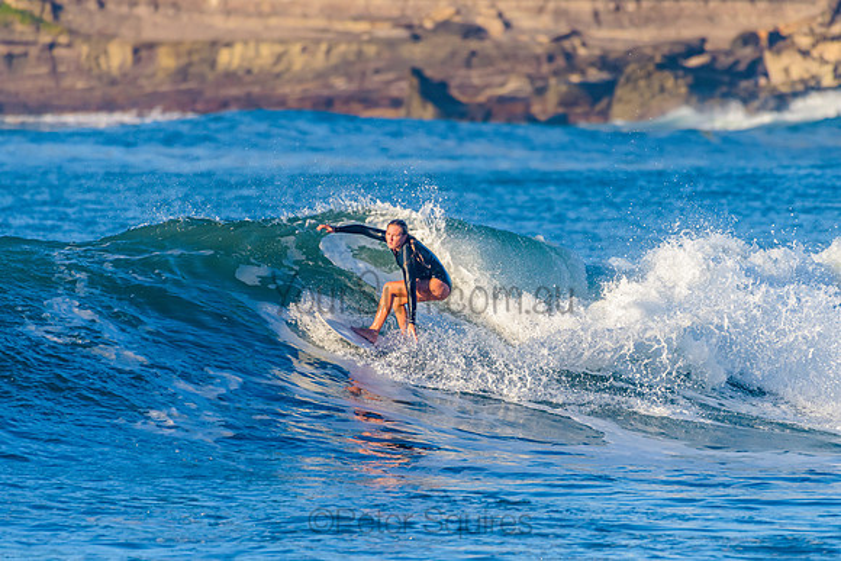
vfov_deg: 2.3
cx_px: 420
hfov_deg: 3.4
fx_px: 14207
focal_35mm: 608
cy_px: 280
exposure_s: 1/2000
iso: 320
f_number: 5.6
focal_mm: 500
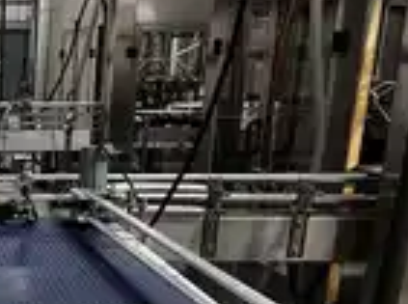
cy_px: 342
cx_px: -95
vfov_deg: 19.0
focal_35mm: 74
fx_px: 870
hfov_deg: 23.8
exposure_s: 1/60
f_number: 1.6
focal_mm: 5.1
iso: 320
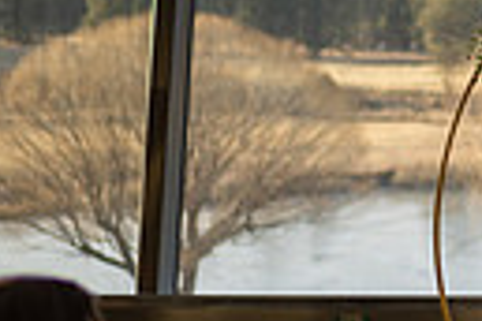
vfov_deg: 8.4
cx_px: 827
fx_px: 2169
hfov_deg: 11.8
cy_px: 27
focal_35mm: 162
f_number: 1.2
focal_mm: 35
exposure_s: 1/800
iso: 100
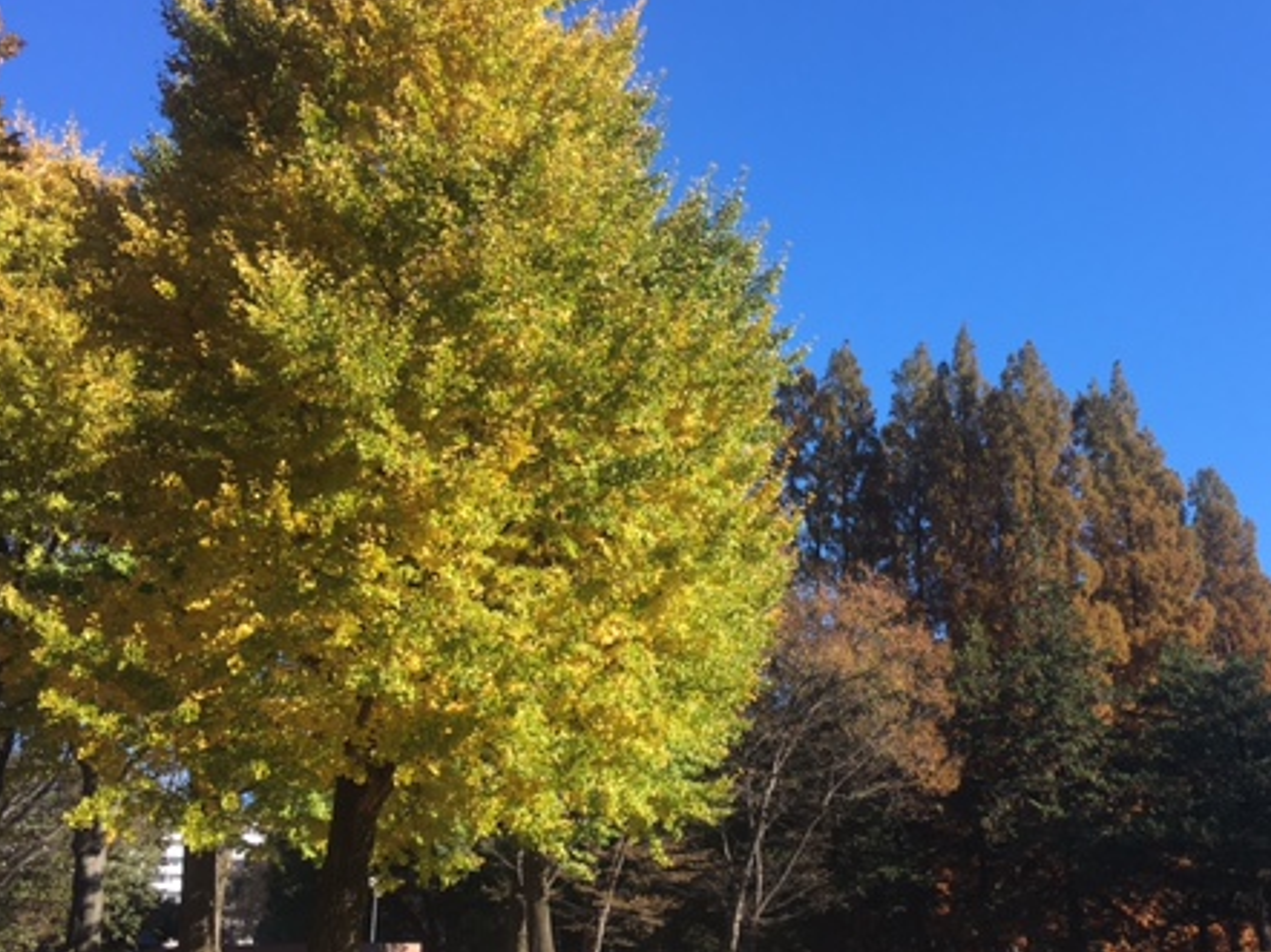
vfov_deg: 34.3
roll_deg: +0.6
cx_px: 765
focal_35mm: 42
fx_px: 1541
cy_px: 454
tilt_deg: +19.5
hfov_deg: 44.6
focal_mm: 4.15
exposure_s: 1/646
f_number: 2.2
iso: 25
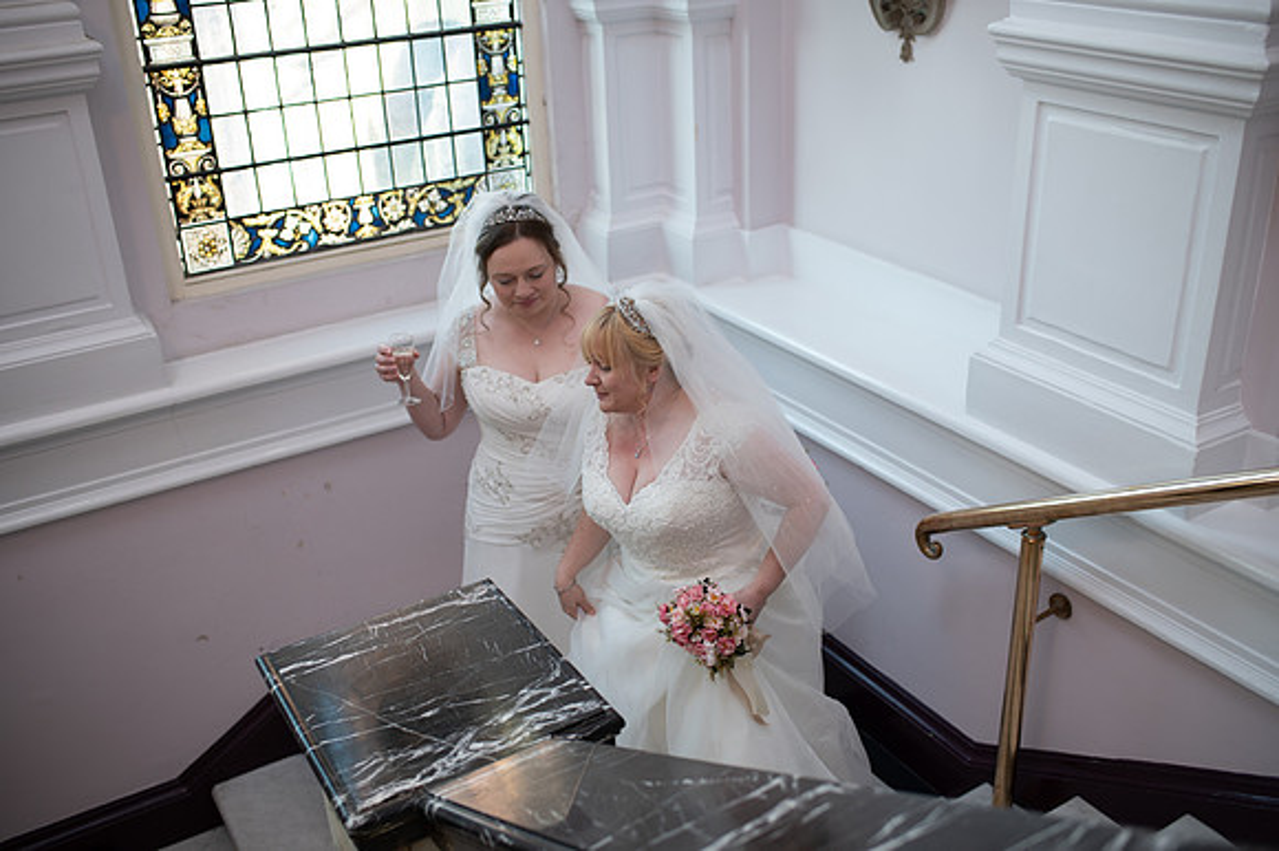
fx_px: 1243
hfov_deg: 54.5
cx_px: 640
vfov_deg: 37.8
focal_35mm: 35
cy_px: 426
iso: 200
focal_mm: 35
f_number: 2.5
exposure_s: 1/100
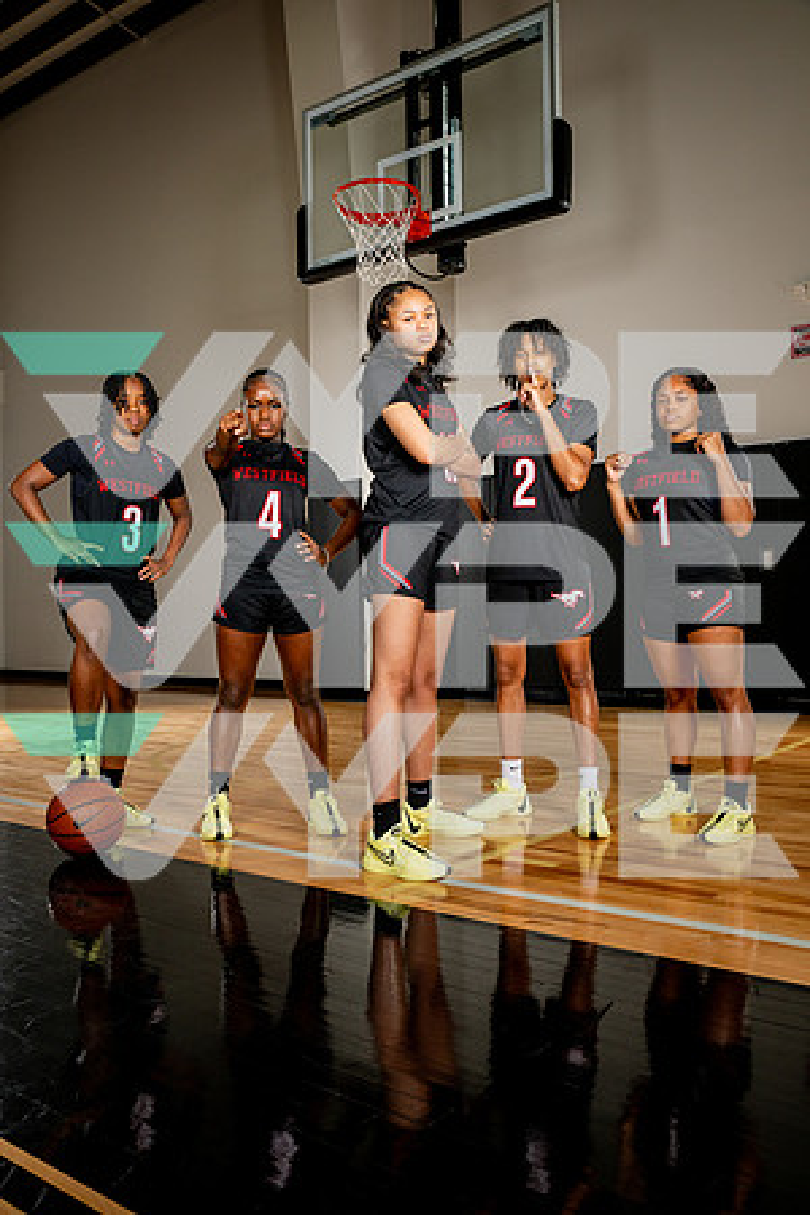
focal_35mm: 32
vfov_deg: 58.7
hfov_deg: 41.1
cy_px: 608
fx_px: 1080
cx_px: 405
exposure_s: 1/500
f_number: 8
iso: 250
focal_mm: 32
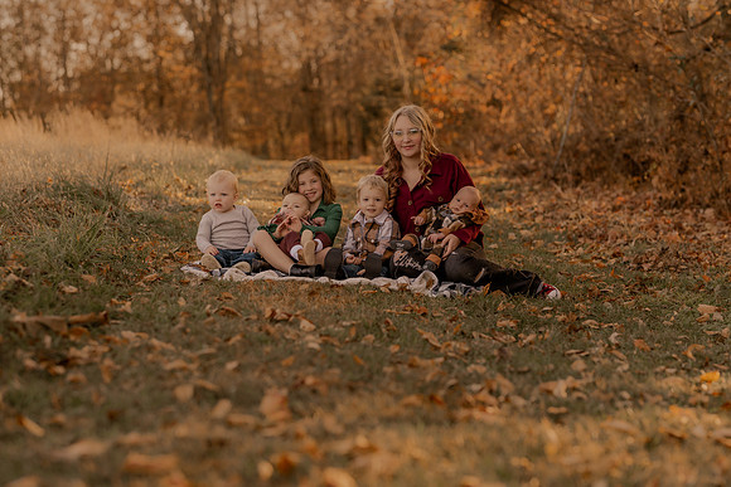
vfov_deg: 16.1
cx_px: 366
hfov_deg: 23.9
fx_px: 1726
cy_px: 244
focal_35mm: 85
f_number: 2.8
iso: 200
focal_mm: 85
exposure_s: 1/320
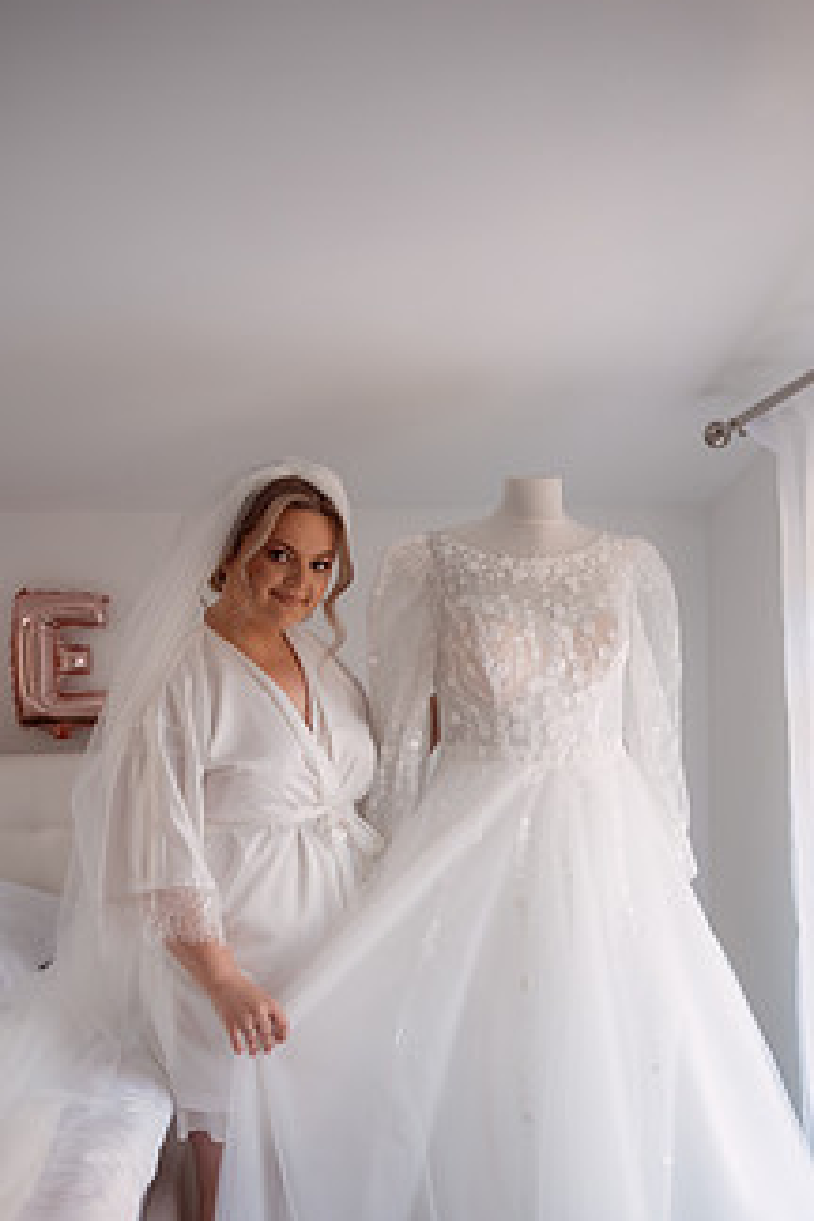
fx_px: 1458
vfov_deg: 45.2
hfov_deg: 31.0
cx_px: 535
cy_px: 731
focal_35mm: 43
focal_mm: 31
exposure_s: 1/250
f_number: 2.8
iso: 800
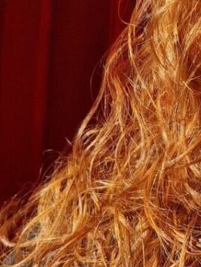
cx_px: 269
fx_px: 983
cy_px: 125
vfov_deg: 15.5
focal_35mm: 127
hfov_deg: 11.3
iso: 50
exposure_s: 1/1480
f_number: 1.8
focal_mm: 5.4
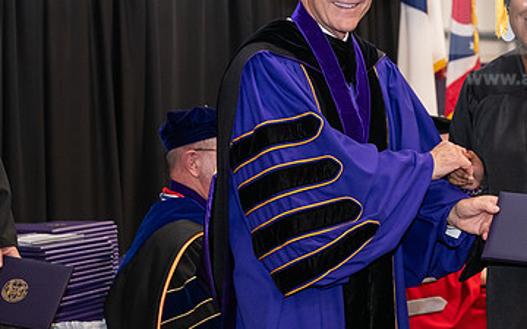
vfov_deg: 11.4
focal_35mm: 115
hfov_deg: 18.0
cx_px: 400
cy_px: 109
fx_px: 1652
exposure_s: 1/125
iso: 2500
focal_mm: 70
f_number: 5
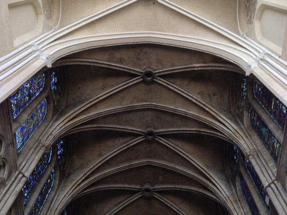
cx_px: 143
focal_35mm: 47
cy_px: 127
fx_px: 390
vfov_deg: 30.8
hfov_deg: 40.4
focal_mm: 4.28
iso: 500
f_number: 2.4
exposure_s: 1/15
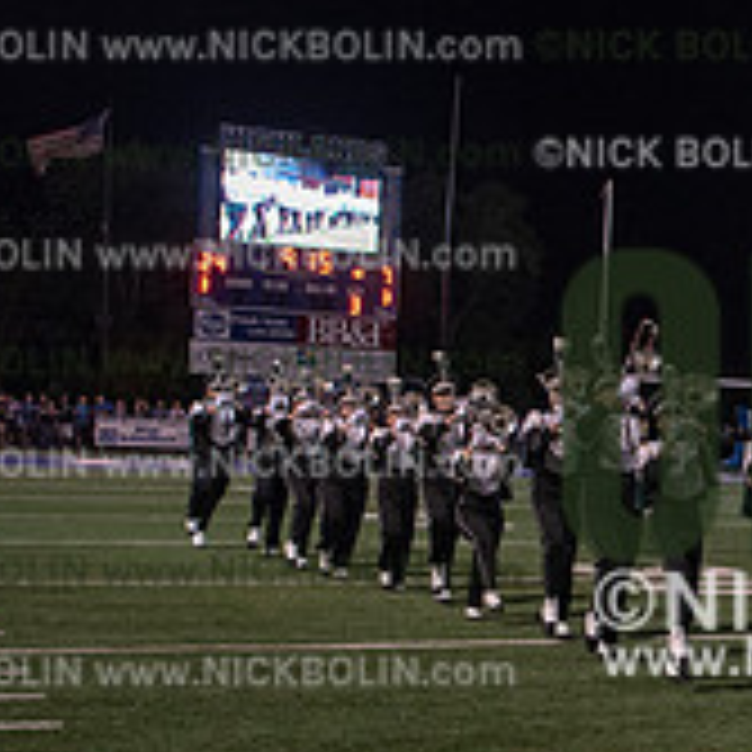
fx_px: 1745
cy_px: 466
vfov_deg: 24.3
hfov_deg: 22.6
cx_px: 878
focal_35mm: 71
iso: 3200
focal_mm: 24
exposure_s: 1/500
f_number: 3.2
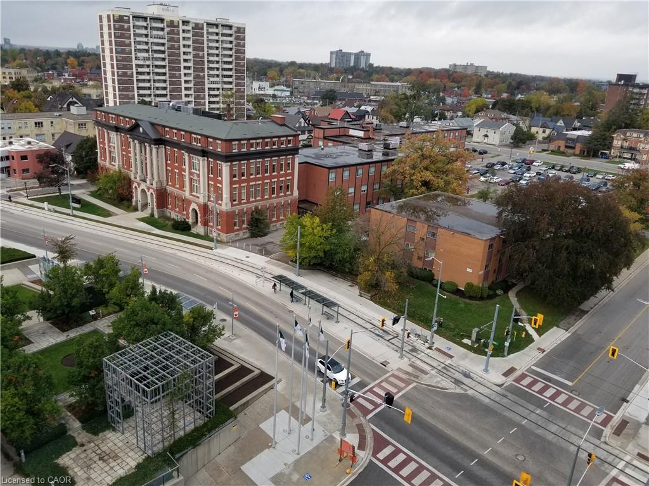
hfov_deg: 67.3
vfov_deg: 53.1
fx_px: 487
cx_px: 324
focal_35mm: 26
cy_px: 243
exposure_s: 1/133
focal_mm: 4.25
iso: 50
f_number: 1.7
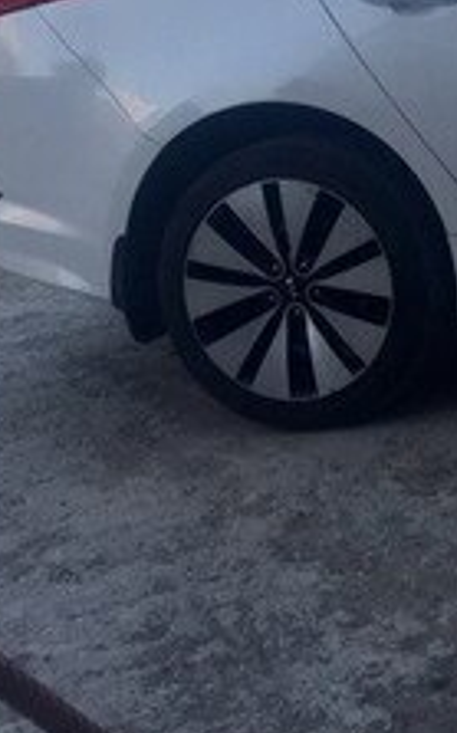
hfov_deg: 12.3
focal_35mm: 91
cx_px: 983
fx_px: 1817
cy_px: -38
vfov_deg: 21.8
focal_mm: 4.15
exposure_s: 1/295
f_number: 2.2
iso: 32
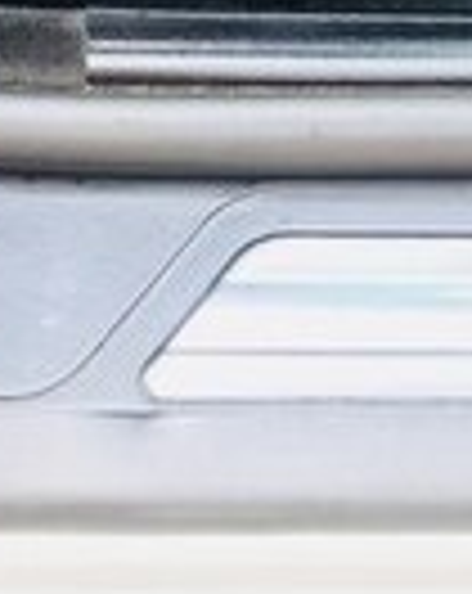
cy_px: -432
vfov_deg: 16.1
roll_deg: -1.4
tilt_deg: -26.7
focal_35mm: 103
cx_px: 193
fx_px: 1805
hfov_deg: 14.9
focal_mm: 3.99
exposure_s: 1/100
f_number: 1.8
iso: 40
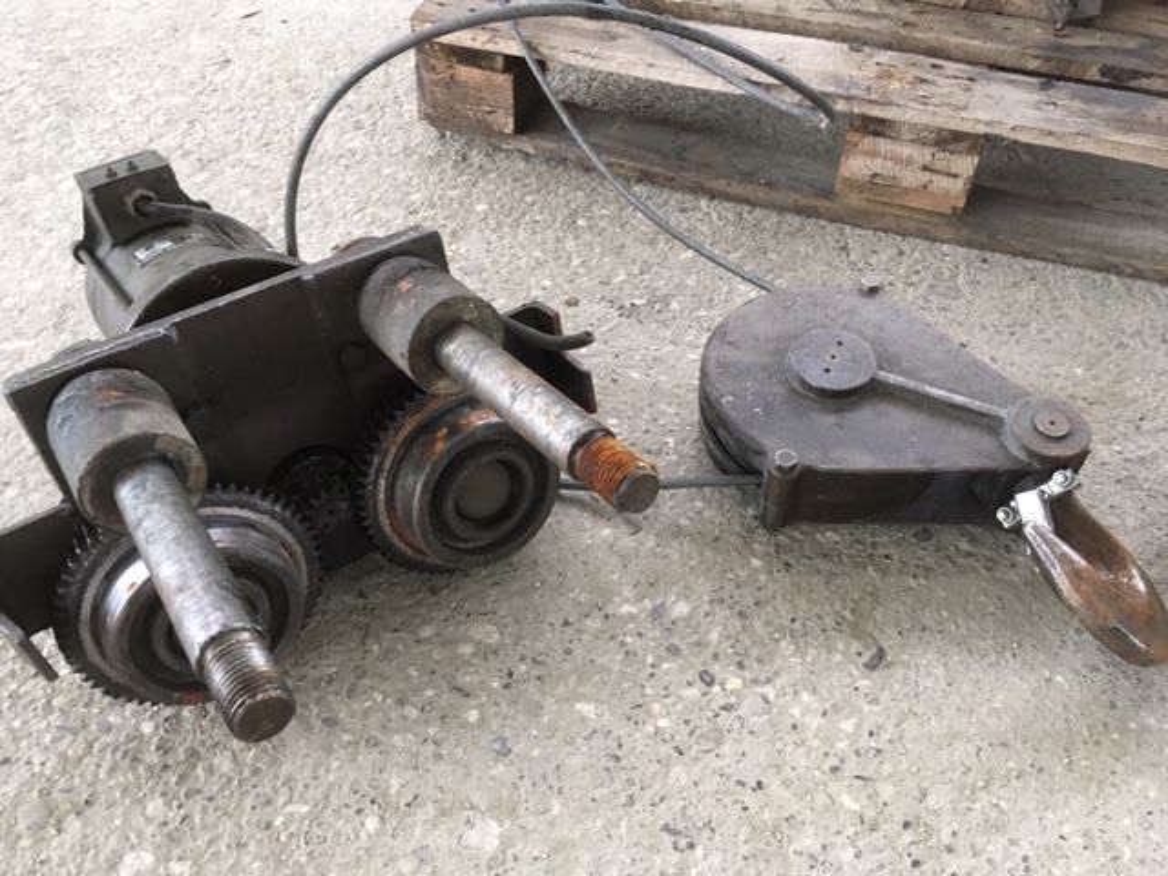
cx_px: 584
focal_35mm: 29
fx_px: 979
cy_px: 438
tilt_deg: -46.5
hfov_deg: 61.7
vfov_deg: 48.2
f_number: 2.2
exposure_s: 1/20
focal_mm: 4.15
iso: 200
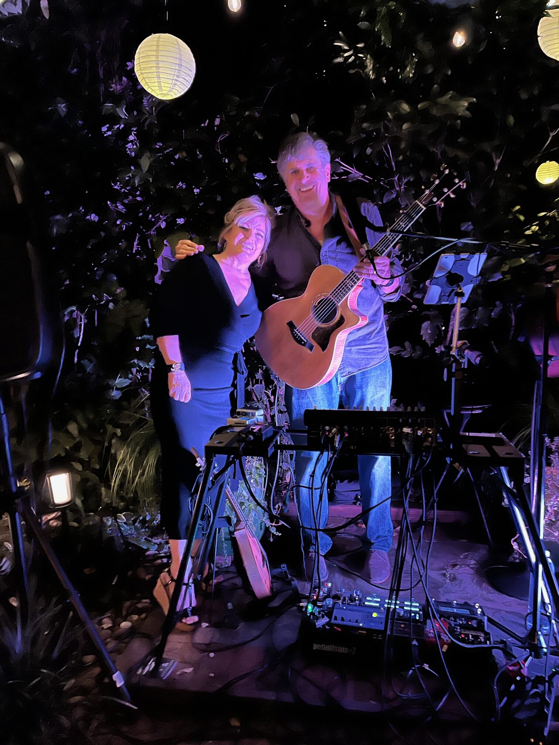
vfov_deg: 67.3
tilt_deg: -5.6
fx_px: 560
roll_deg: -0.6
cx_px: 280
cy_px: 372
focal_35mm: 26
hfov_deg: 53.1
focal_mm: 5.1
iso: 1000
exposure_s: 1/20
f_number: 1.6
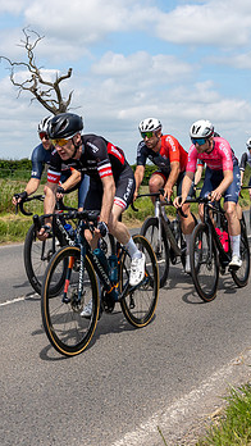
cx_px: 174
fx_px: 804
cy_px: 192
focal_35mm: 68
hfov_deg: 17.7
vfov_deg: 30.9
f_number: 6.3
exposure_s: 1/1250
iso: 100
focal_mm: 29
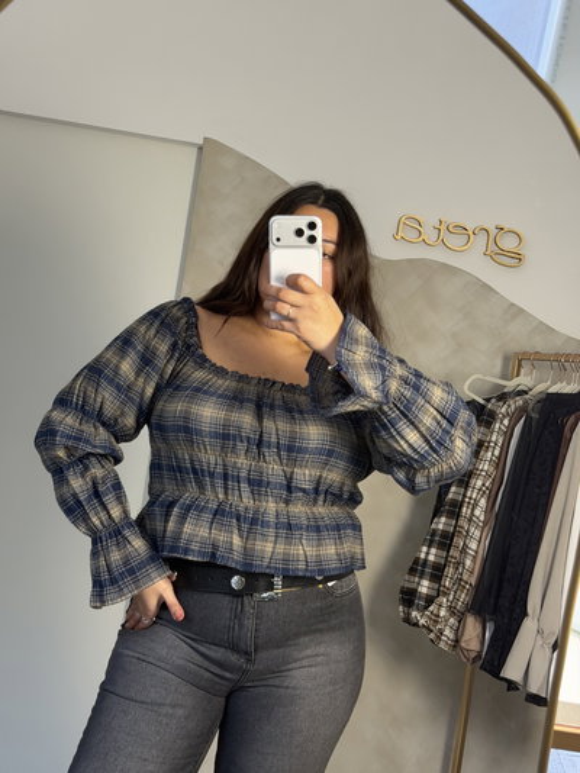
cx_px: 290
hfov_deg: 30.3
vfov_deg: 39.6
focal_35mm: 48
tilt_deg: -19.2
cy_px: 386
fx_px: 1072
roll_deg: -9.3
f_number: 1.78
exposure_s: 1/94
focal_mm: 6.76
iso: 160
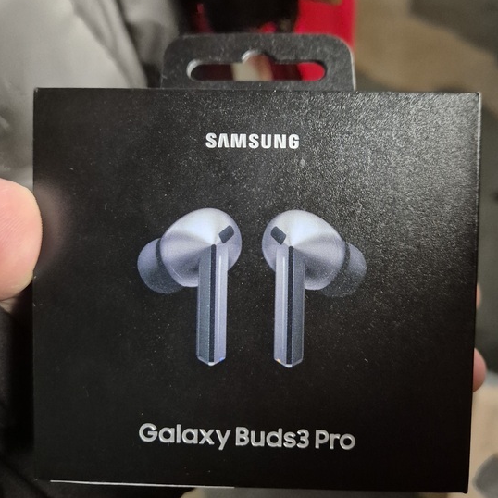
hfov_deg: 55.6
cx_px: 247
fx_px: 472
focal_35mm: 29
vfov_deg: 55.5
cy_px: 225
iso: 1600
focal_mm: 5.4
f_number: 1.8
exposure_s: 1/50
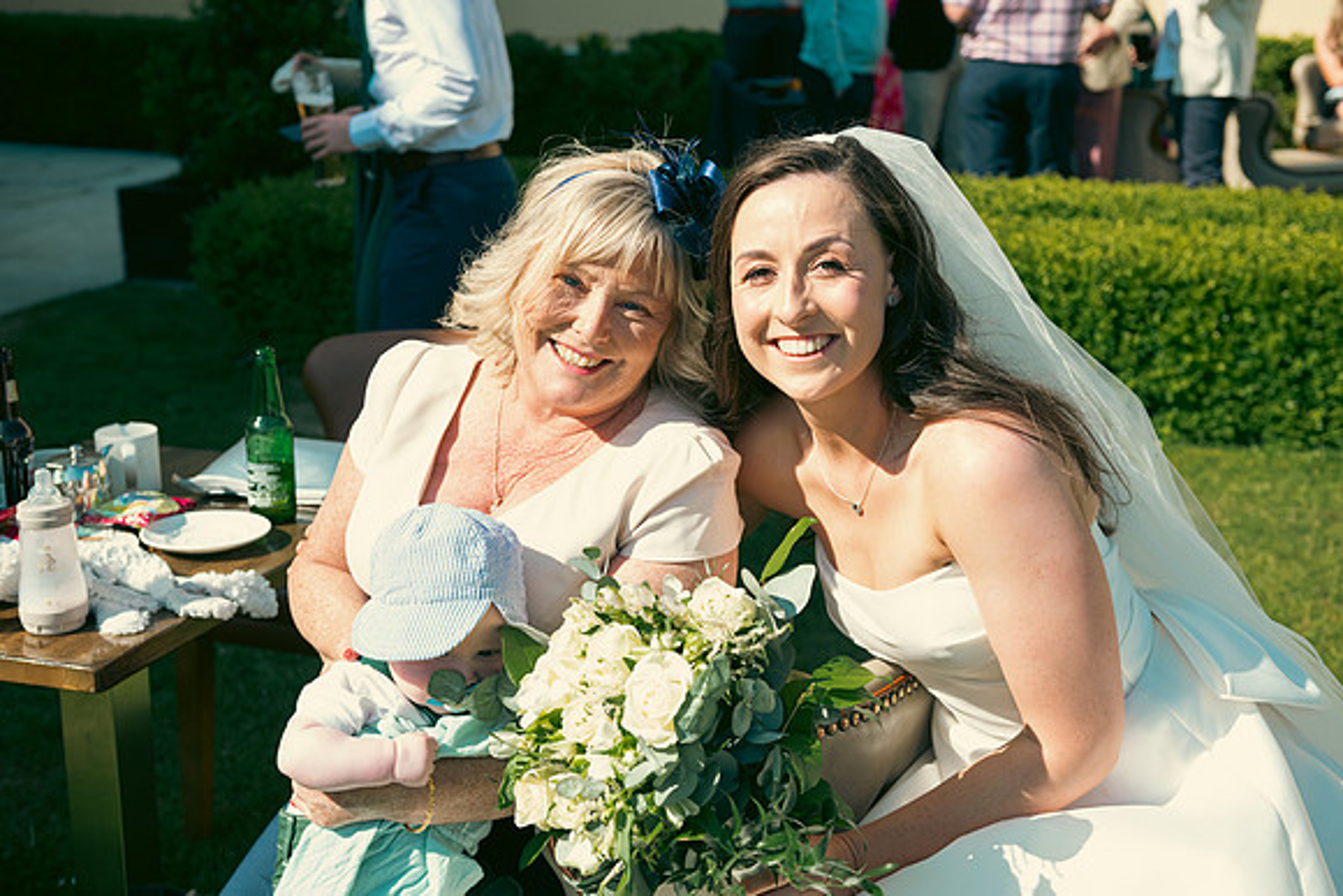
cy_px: 448
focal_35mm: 50
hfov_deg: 39.6
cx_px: 672
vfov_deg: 27.0
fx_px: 1866
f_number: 5
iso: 200
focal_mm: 50
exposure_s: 1/640
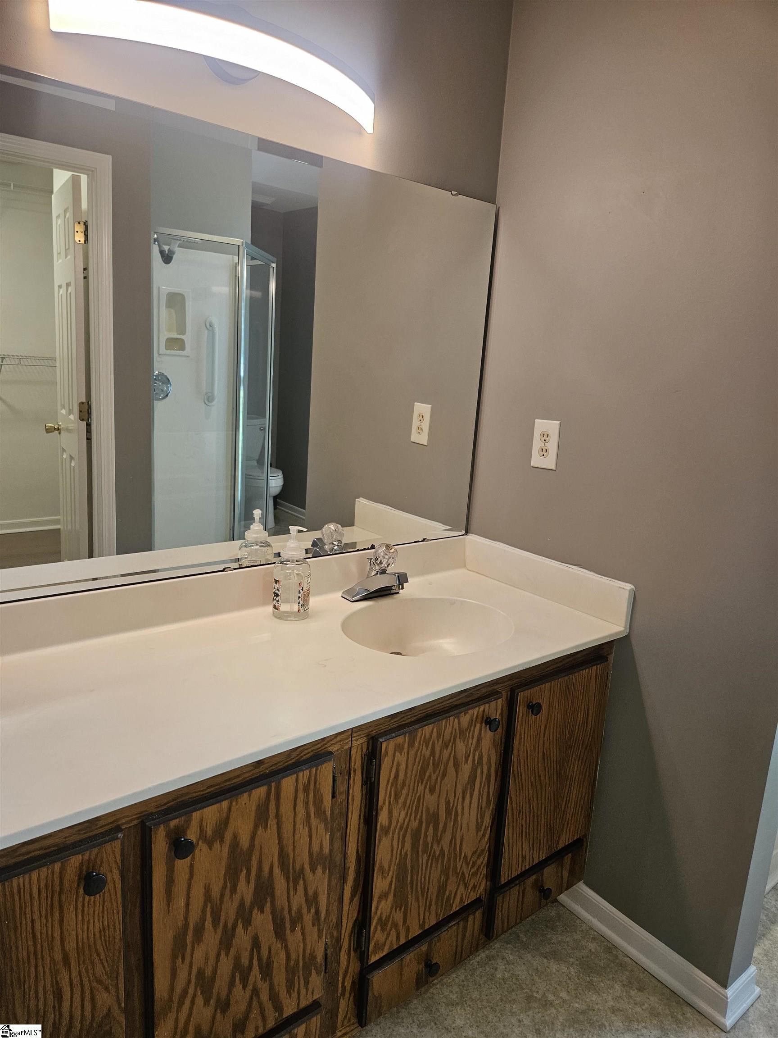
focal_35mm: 23
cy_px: 519
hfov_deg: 58.9
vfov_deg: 73.9
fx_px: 689
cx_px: 389
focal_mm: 5.4
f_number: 1.8
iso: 200
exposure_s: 1/120
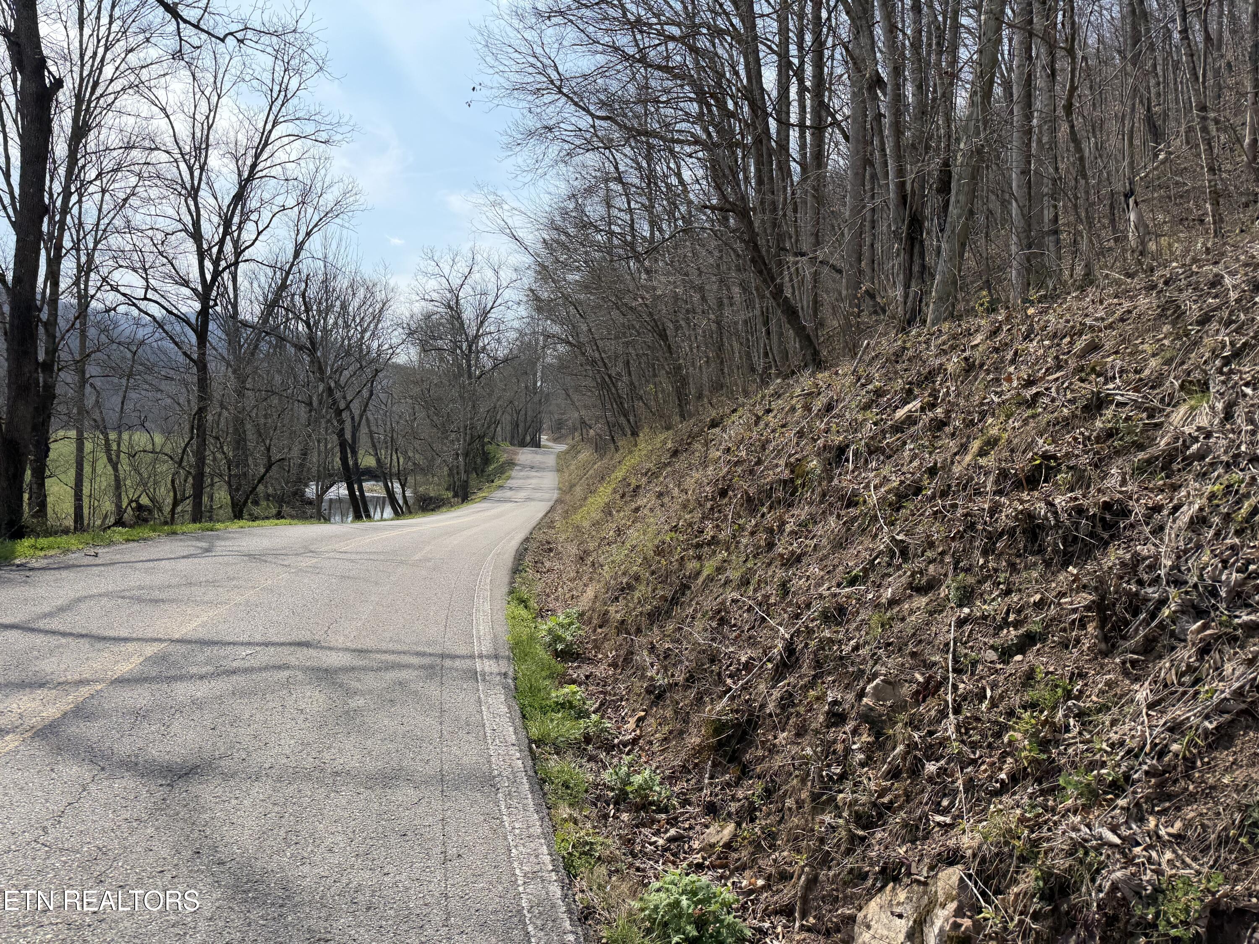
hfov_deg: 71.6
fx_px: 873
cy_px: 472
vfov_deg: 56.8
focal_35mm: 24
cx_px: 630
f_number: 1.78
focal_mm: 6.76
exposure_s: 1/4975
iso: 100
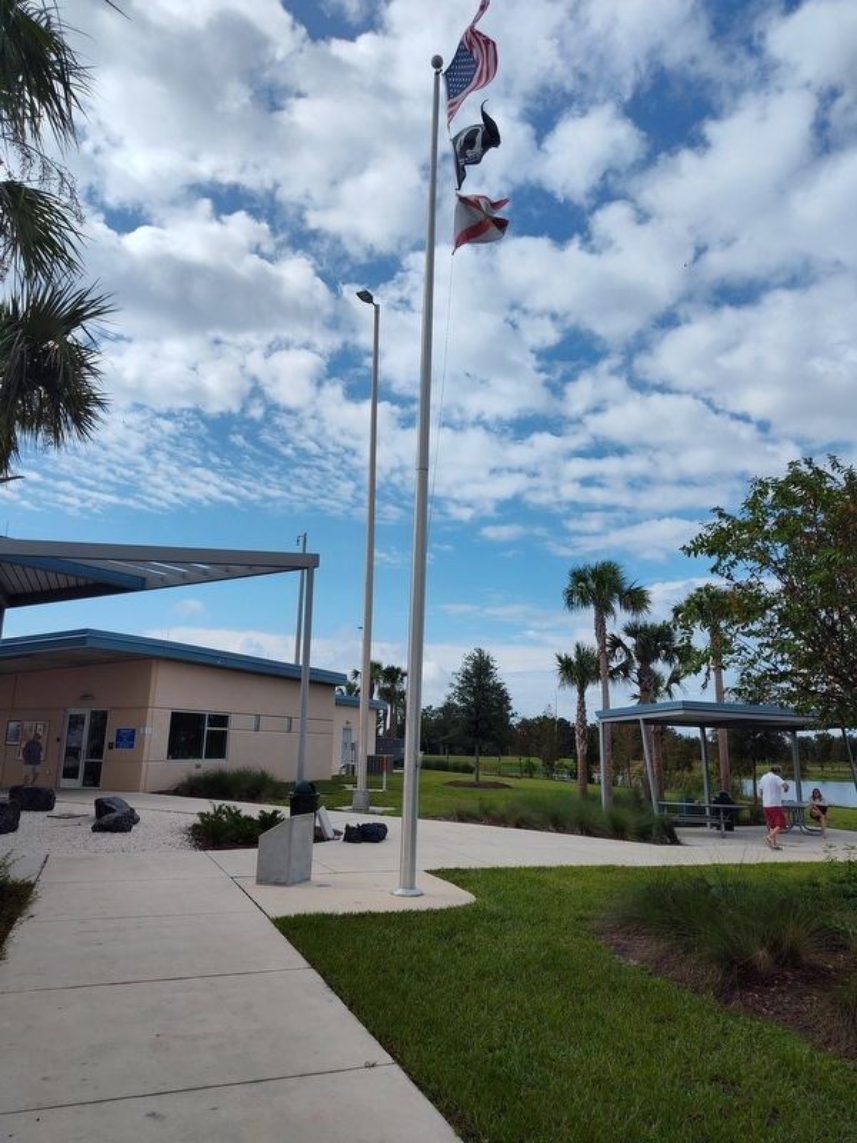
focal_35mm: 23
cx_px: 428
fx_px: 759
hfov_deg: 58.9
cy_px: 572
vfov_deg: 73.9
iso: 100
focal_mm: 5.56
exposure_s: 1/2644
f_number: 1.8
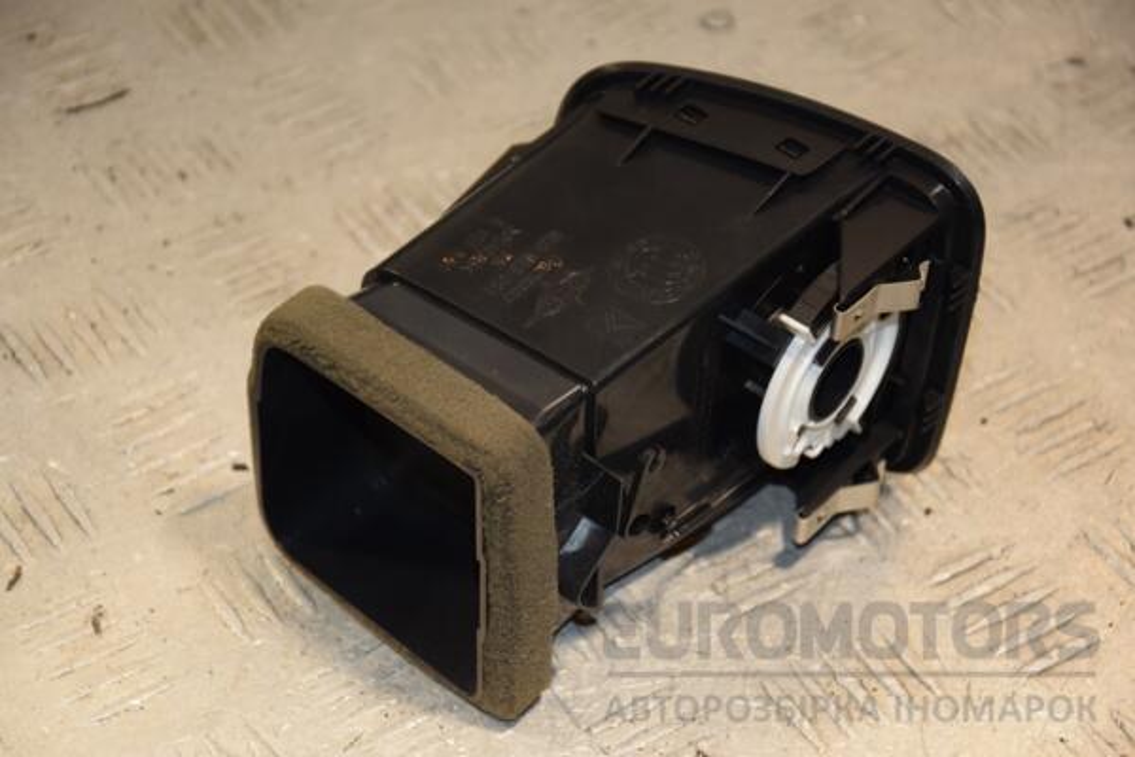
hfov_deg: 16.1
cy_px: 378
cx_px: 568
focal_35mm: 128
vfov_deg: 10.8
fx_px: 4019
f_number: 5.6
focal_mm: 85
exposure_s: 1/200
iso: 800
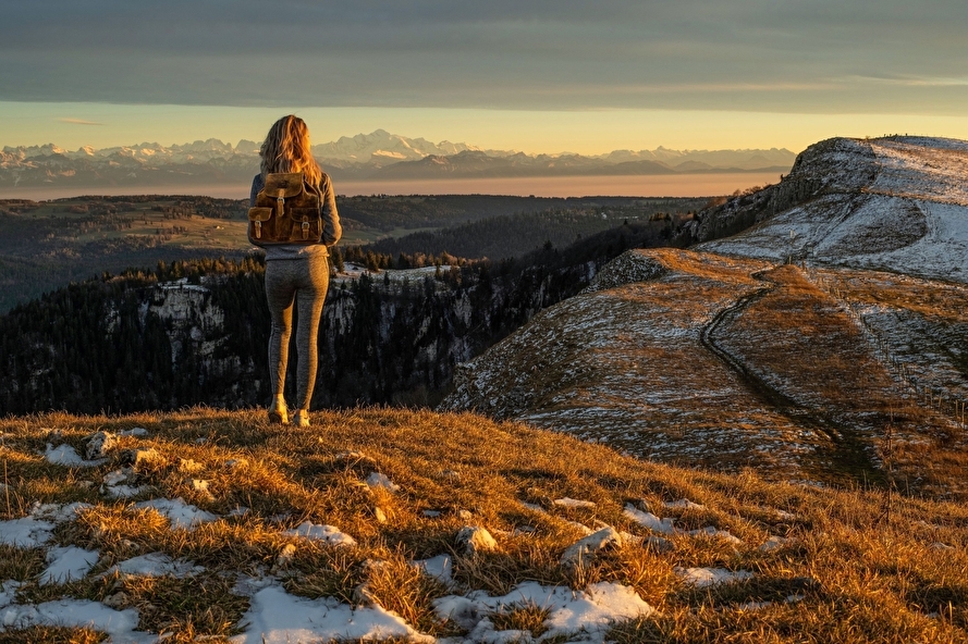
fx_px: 1344
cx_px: 484
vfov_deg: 27.0
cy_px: 322
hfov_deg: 39.6
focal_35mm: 50
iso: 320
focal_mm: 50
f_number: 14
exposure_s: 1/100
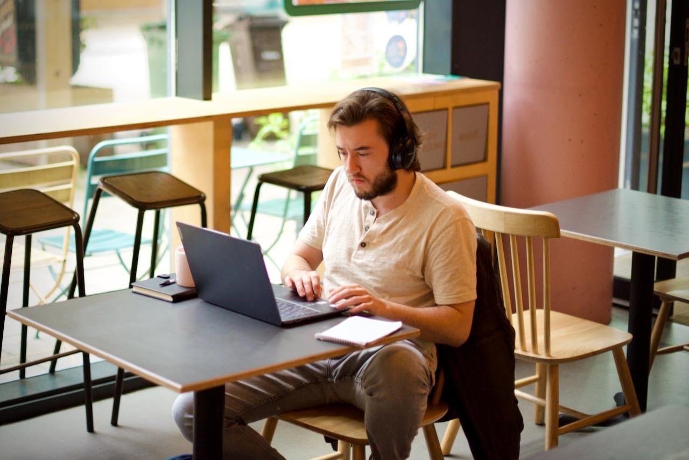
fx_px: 957
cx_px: 344
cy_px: 230
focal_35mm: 50
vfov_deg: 27.0
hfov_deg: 39.6
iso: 1600
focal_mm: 50
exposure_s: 1/800
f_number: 1.4
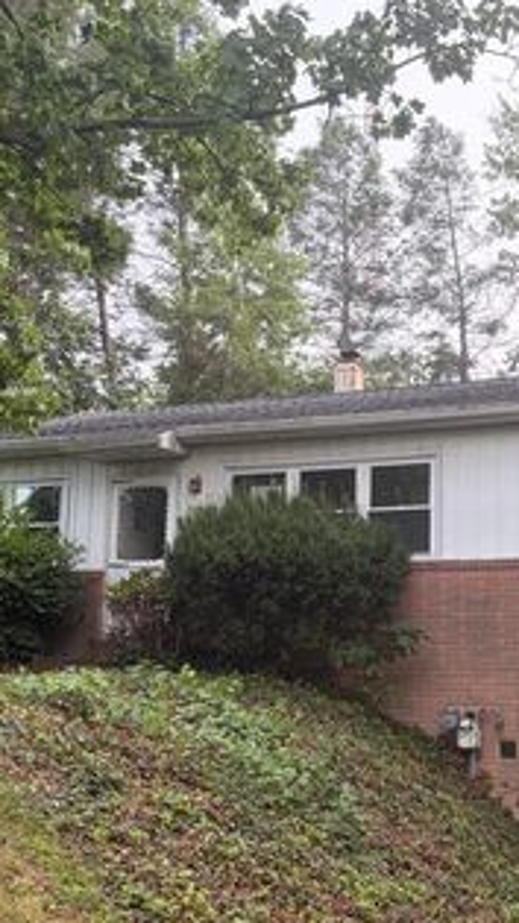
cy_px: 544
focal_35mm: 45
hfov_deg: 26.4
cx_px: 346
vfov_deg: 45.3
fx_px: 1102
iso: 50
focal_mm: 5.96
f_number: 1.6
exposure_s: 1/266
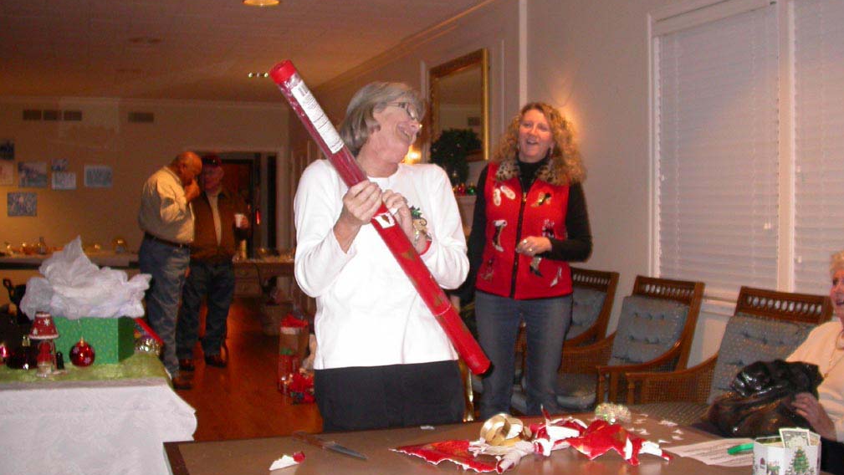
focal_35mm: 42
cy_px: 232
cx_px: 427
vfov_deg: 28.4
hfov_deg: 48.3
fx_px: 940
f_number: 2.6
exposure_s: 1/60
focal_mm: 7.85
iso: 200
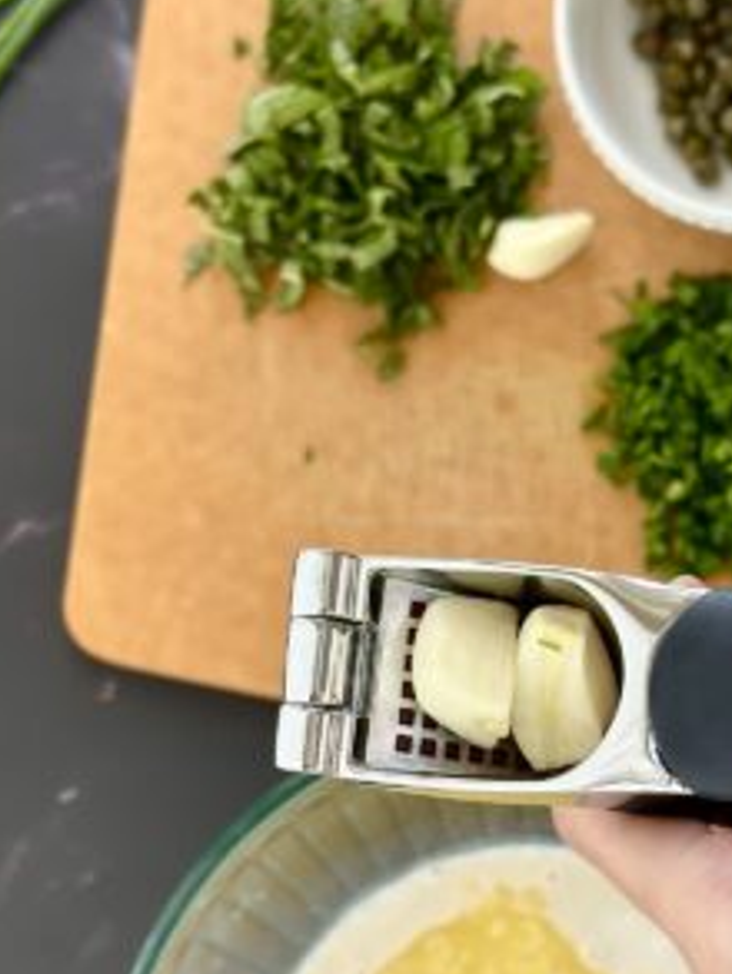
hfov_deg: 17.9
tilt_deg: -82.3
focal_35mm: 82
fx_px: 2310
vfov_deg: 23.5
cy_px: 751
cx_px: 504
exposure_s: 1/106
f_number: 1.78
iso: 125
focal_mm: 6.86
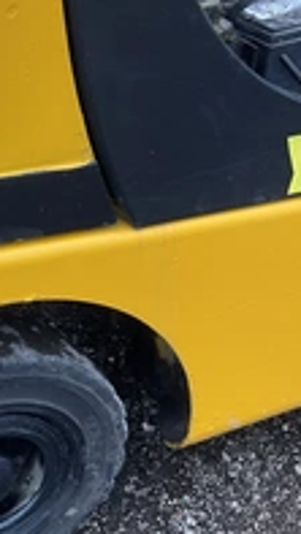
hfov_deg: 17.2
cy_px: 209
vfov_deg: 32.7
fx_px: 907
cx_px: -133
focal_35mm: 64
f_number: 1.8
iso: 20
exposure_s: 1/122
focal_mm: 3
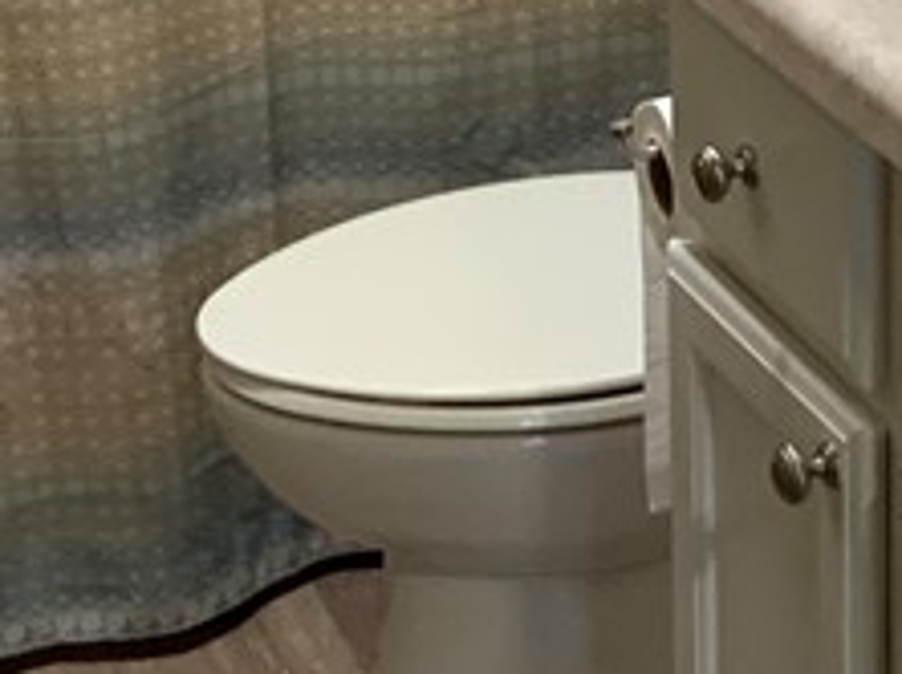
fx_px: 3488
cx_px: 910
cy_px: -317
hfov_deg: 14.5
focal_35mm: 134
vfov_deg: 10.7
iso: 125
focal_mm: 3
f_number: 1.8
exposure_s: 1/60
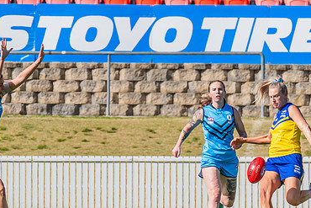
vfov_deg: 1.3
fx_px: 9281
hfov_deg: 1.9
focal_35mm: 1074
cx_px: 280
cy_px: 162
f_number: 11
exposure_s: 1/1250
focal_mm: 420
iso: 800
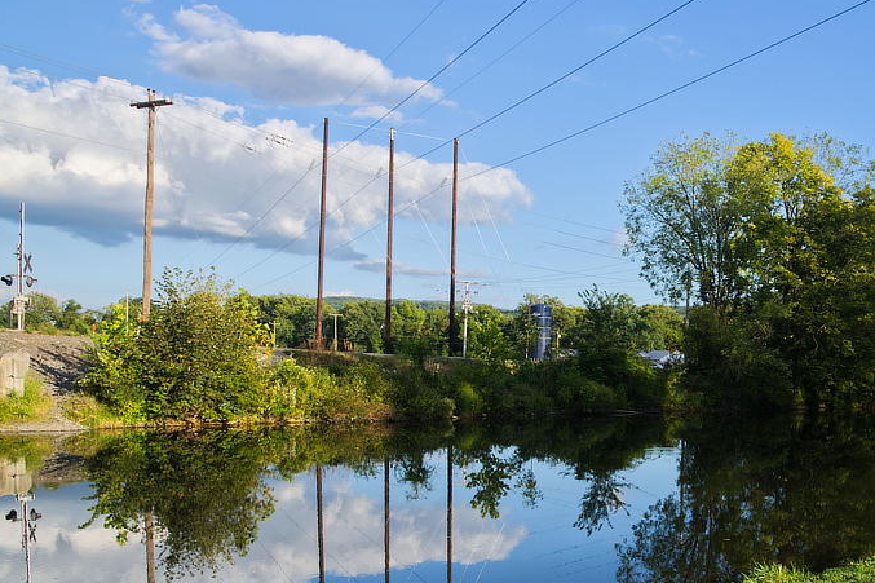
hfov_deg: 47.4
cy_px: 333
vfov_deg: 34.1
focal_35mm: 39
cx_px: 676
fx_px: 948
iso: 160
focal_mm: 24
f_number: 10
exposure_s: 1/125
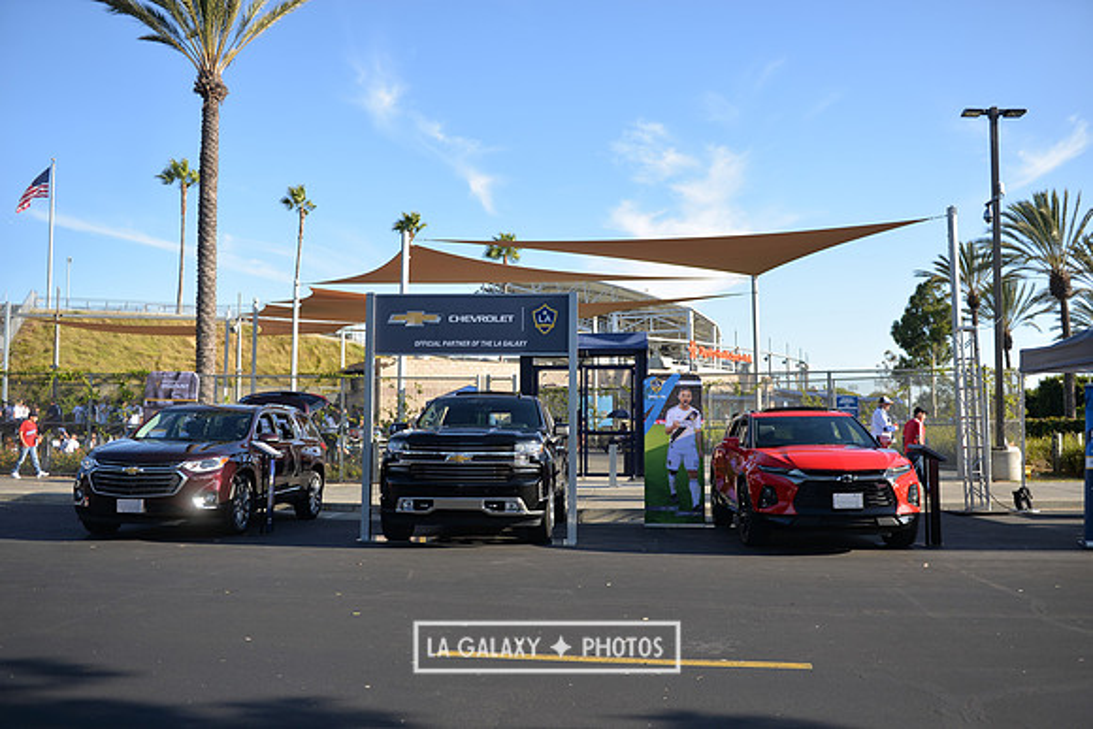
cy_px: 364
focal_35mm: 29
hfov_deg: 63.6
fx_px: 881
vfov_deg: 45.0
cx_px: 546
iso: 100
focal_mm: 29
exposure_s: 1/1000
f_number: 2.8
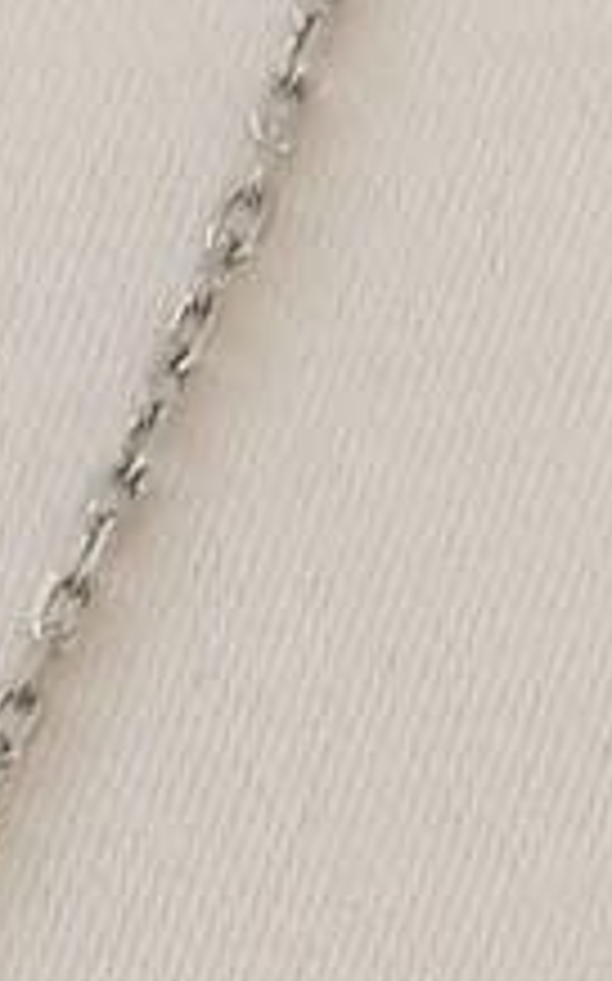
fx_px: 7856
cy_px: 1400
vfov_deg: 7.1
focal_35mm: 294
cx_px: -927
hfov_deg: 4.4
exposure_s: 1/50
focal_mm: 4.75
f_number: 1.8
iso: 50
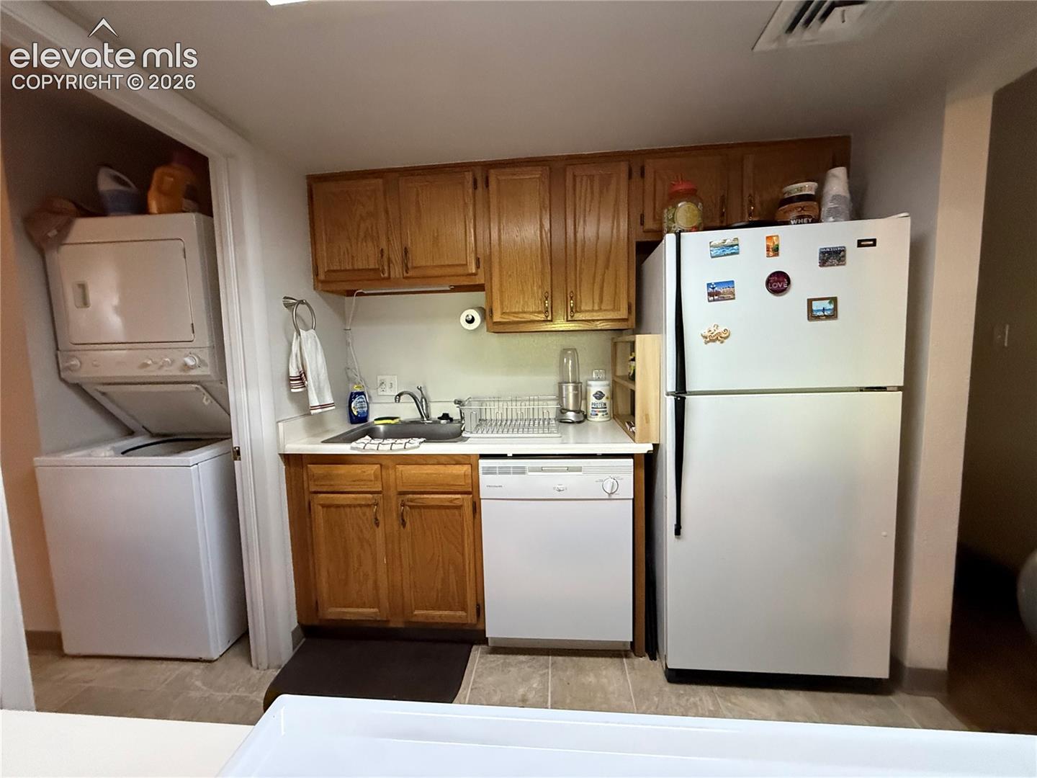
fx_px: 419
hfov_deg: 102.1
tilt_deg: -5.1
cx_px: 518
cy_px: 389
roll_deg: +1.2
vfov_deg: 85.7
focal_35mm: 14
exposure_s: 1/60
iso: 640
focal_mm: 2.22
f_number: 2.2
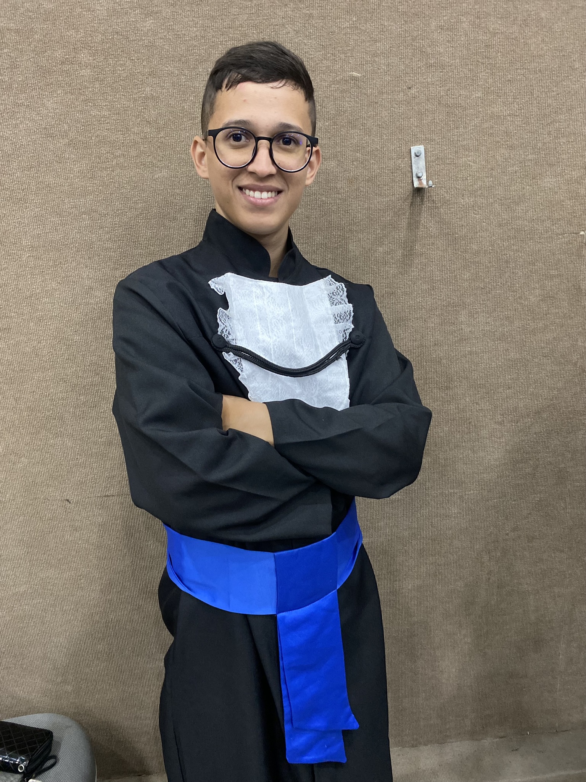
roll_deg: +3.7
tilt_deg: -14.4
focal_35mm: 26
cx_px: 293
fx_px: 587
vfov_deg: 67.3
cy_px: 391
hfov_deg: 53.1
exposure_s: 1/30
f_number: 1.8
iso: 500
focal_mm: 4.25
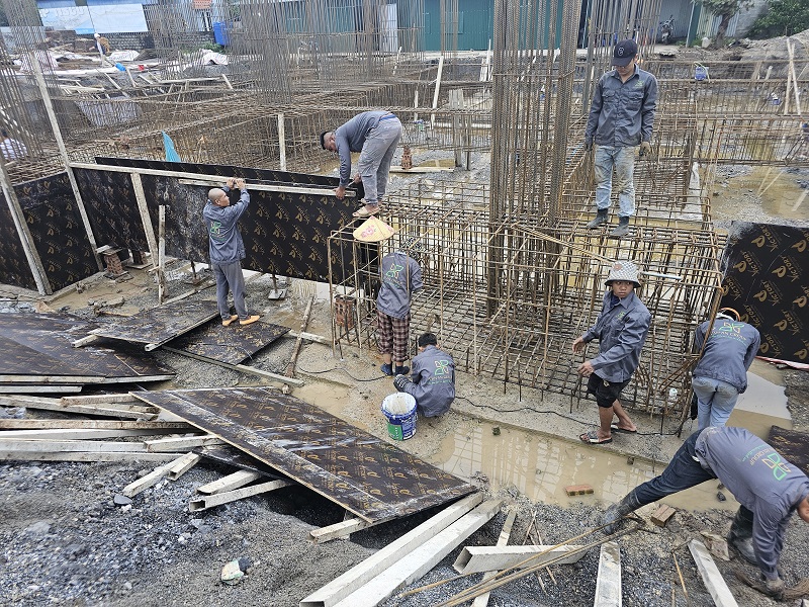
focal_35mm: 23
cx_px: 404
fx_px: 538
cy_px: 304
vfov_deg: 58.9
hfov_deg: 73.9
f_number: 1.7
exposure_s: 1/180
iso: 100
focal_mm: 6.3
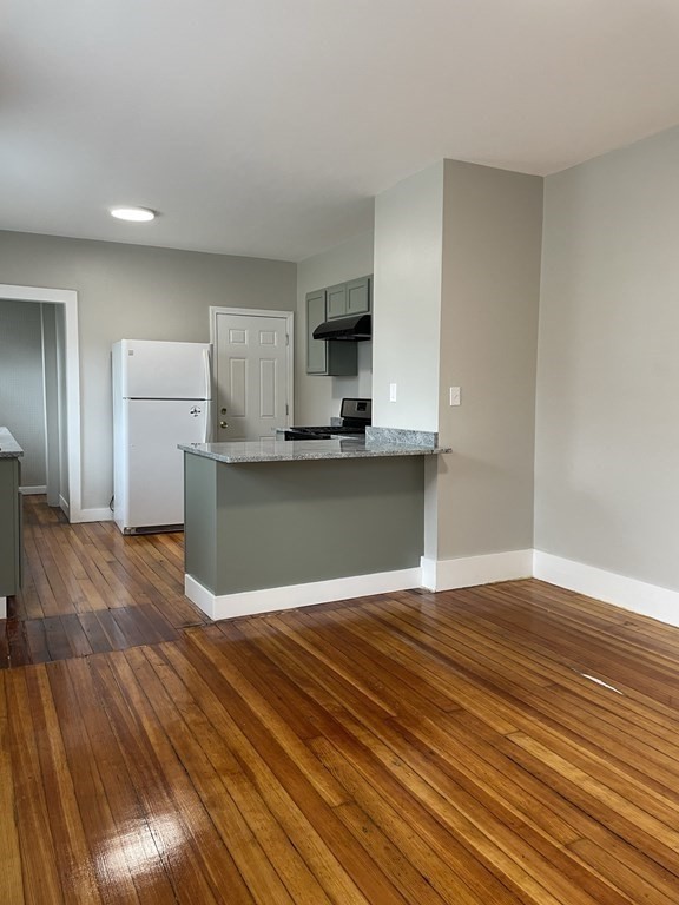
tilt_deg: -4.2
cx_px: 340
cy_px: 452
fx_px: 680
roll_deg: -0.9
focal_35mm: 26
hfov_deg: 53.1
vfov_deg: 67.3
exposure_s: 1/60
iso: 80
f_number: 1.6
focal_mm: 4.2
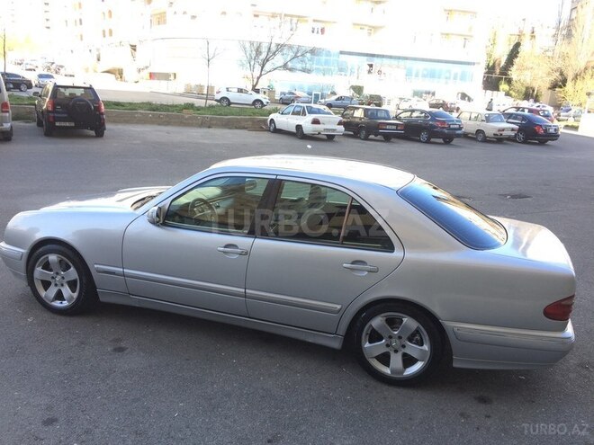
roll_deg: -4.1
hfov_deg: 61.7
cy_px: 222
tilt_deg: -16.0
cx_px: 297
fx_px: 498
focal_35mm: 29
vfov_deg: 48.2
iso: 32
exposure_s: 1/241
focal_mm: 4.15
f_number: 2.2
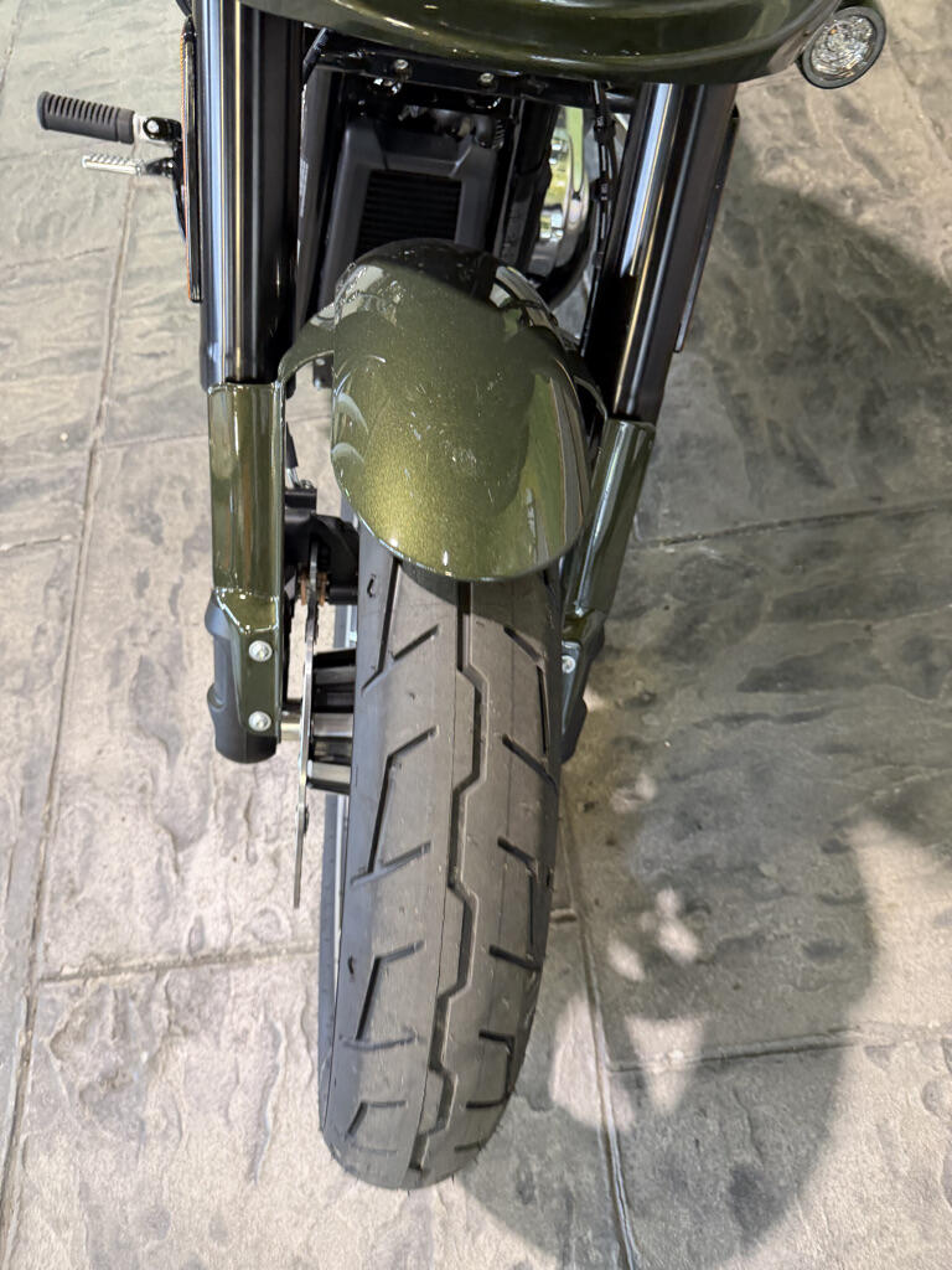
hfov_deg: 56.8
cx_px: 476
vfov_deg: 71.6
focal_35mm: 24
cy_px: 635
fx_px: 880
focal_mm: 6.76
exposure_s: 1/60
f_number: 1.78
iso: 250
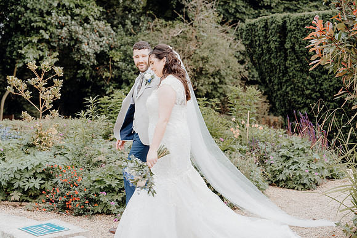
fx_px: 536
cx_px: 178
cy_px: 119
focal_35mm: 54
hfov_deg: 36.9
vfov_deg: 25.1
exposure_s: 1/200
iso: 125
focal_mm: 54
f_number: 3.5
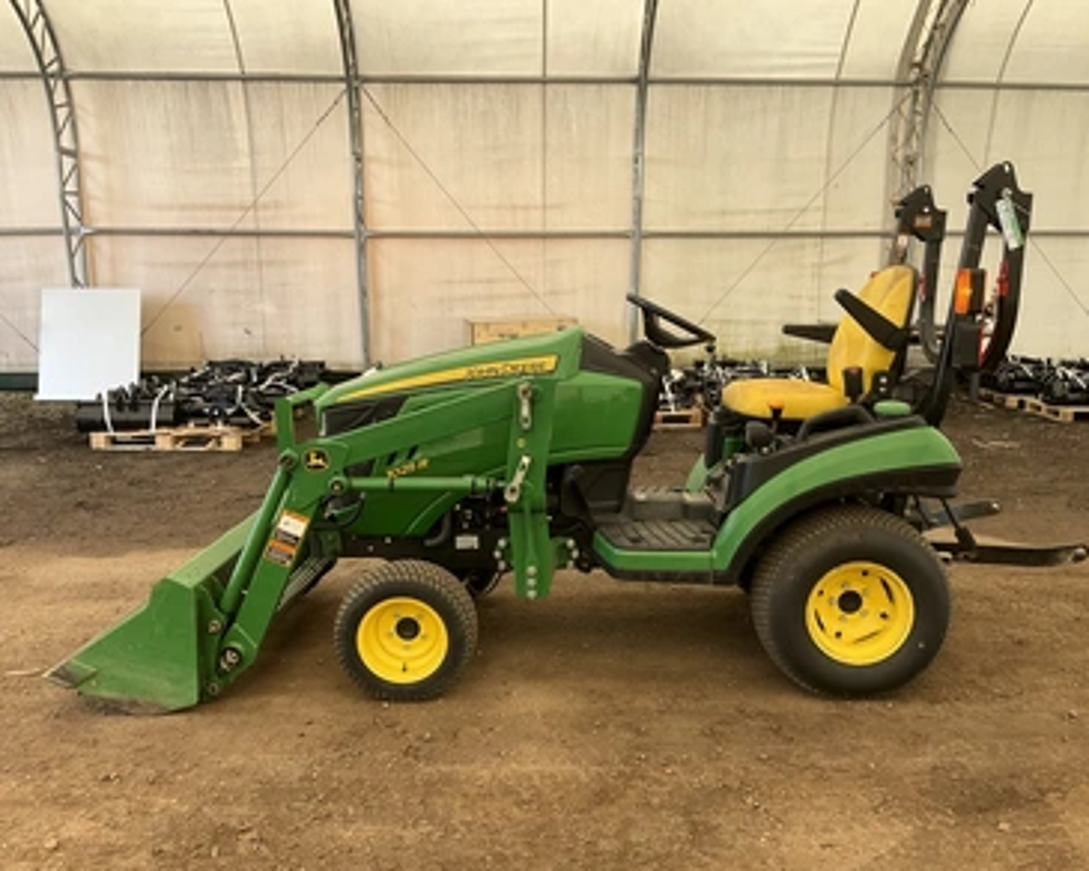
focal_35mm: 31
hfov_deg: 57.1
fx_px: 999
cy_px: 444
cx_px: 579
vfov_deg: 47.1
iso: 20
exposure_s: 1/148
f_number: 1.8
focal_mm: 3
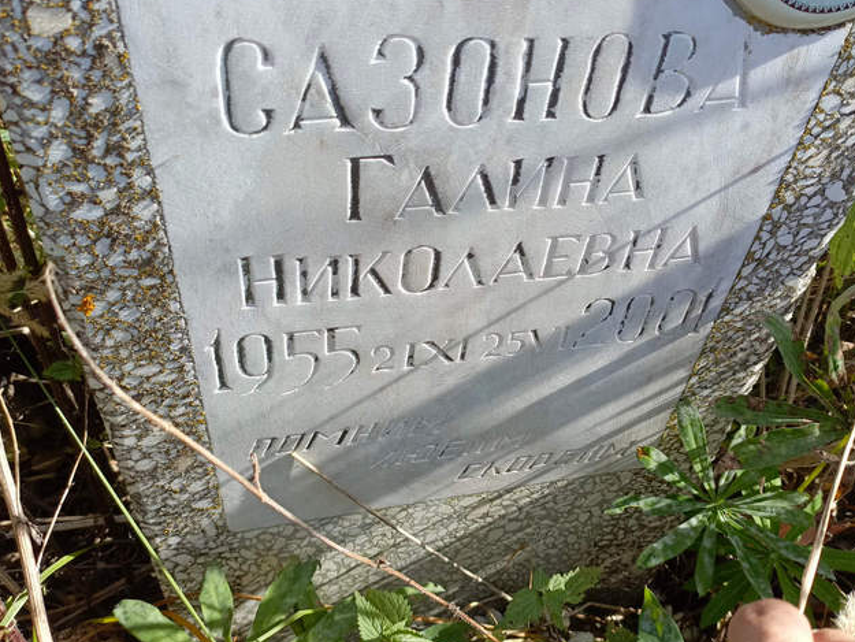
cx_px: 480
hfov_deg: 56.6
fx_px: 791
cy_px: 292
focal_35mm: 32
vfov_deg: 44.1
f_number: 1.69
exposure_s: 1/403
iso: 112
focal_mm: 4.76
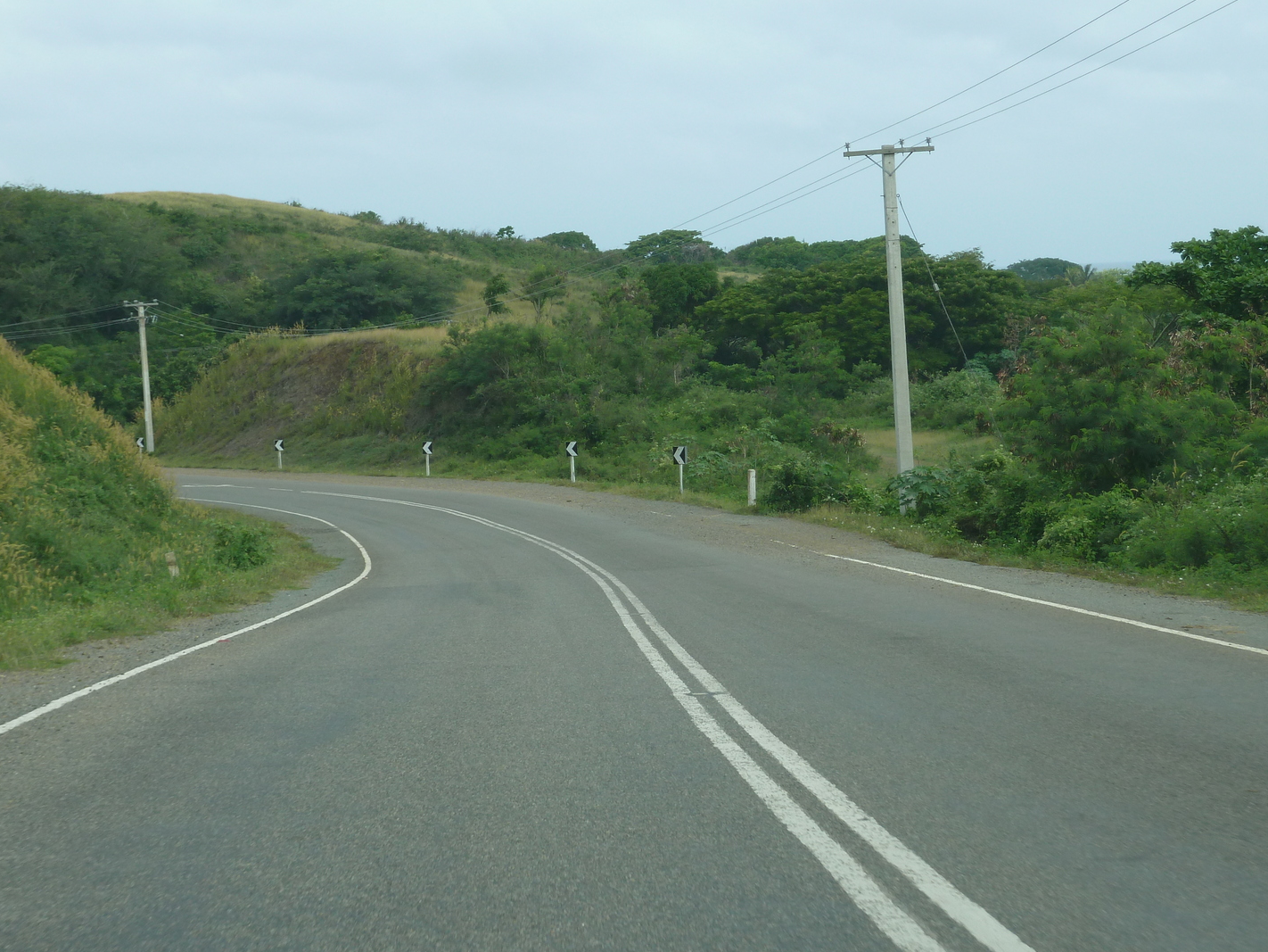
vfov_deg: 18.2
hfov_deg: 24.1
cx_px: 559
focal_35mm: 81
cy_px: 435
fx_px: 2968
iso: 80
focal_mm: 11.9
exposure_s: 1/320
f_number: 4.1
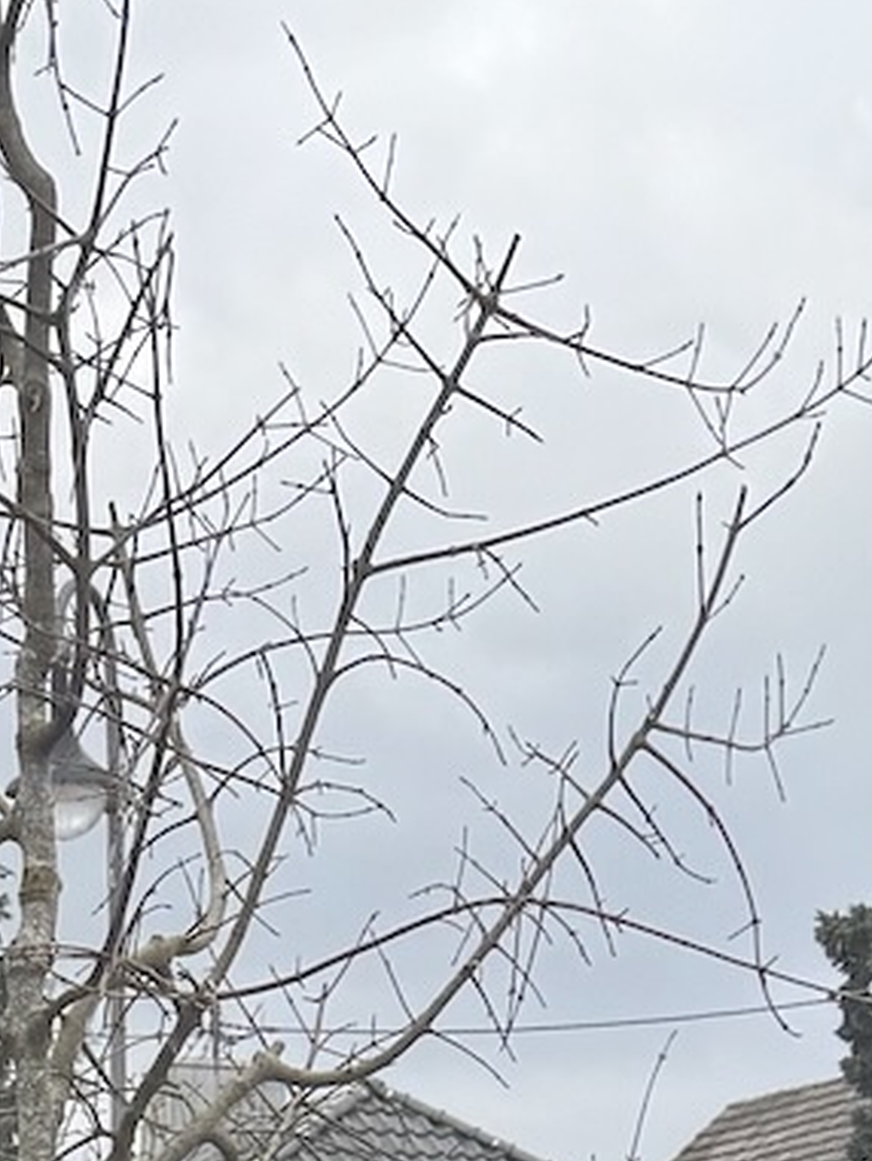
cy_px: 2980
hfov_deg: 11.6
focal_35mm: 126
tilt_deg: -17.8
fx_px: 4230
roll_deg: -0.1
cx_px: -21
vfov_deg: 11.9
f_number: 1.78
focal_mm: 6.76
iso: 80
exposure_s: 1/347
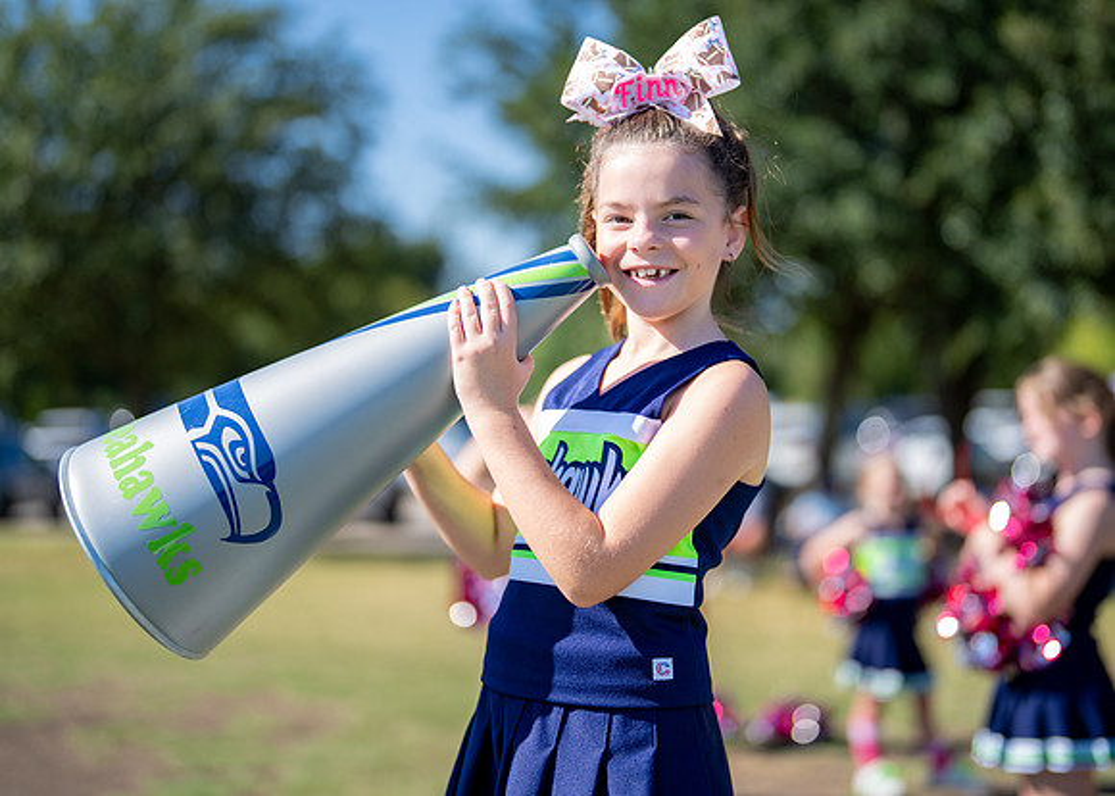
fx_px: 1878
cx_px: 611
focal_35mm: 59
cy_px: 352
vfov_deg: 23.9
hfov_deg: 33.0
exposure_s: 1/12800
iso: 250
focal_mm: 50
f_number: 1.2
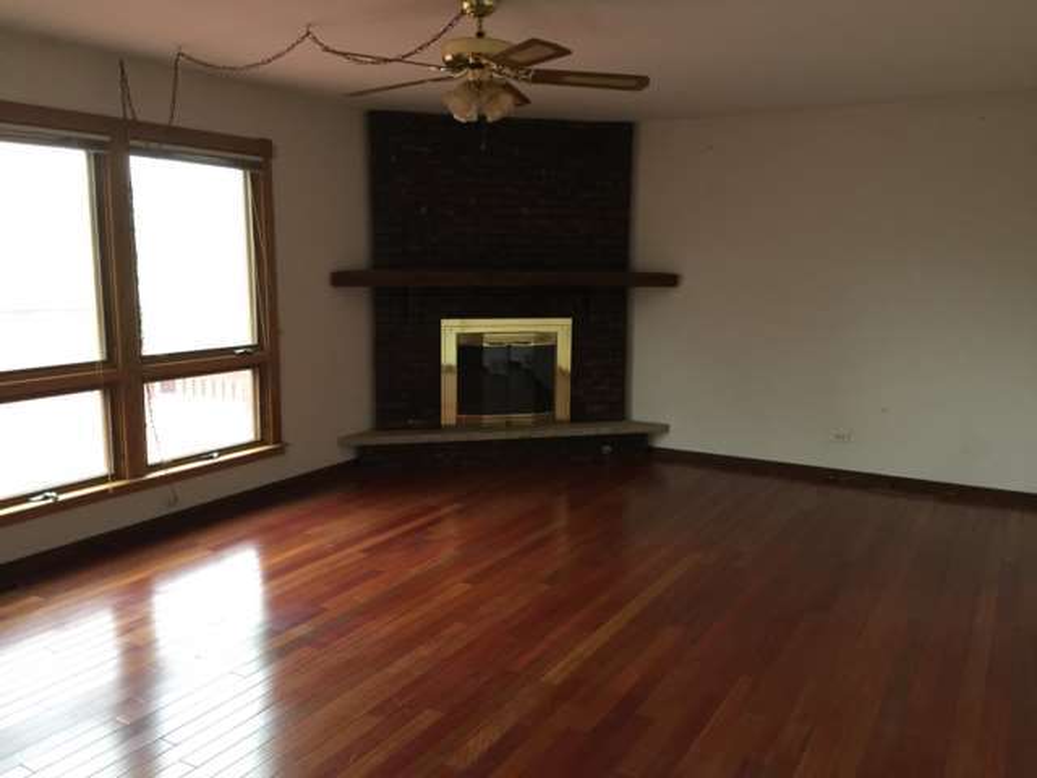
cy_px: 389
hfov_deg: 61.7
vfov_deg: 48.2
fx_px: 869
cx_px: 518
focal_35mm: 29
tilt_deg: -9.8
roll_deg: -0.9
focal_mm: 4.15
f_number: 2.2
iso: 125
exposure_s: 1/30
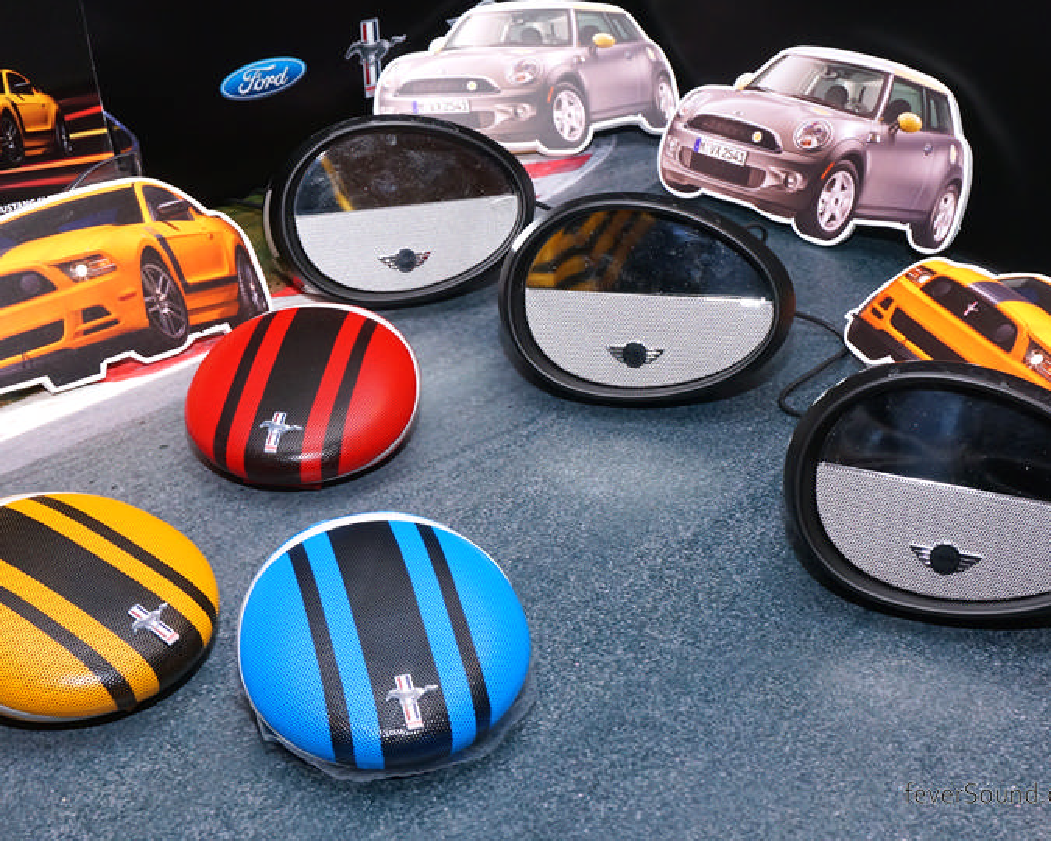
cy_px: 413
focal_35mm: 51
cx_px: 551
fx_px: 1575
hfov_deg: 36.9
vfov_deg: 29.9
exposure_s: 1/50
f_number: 8
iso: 800
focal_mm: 27
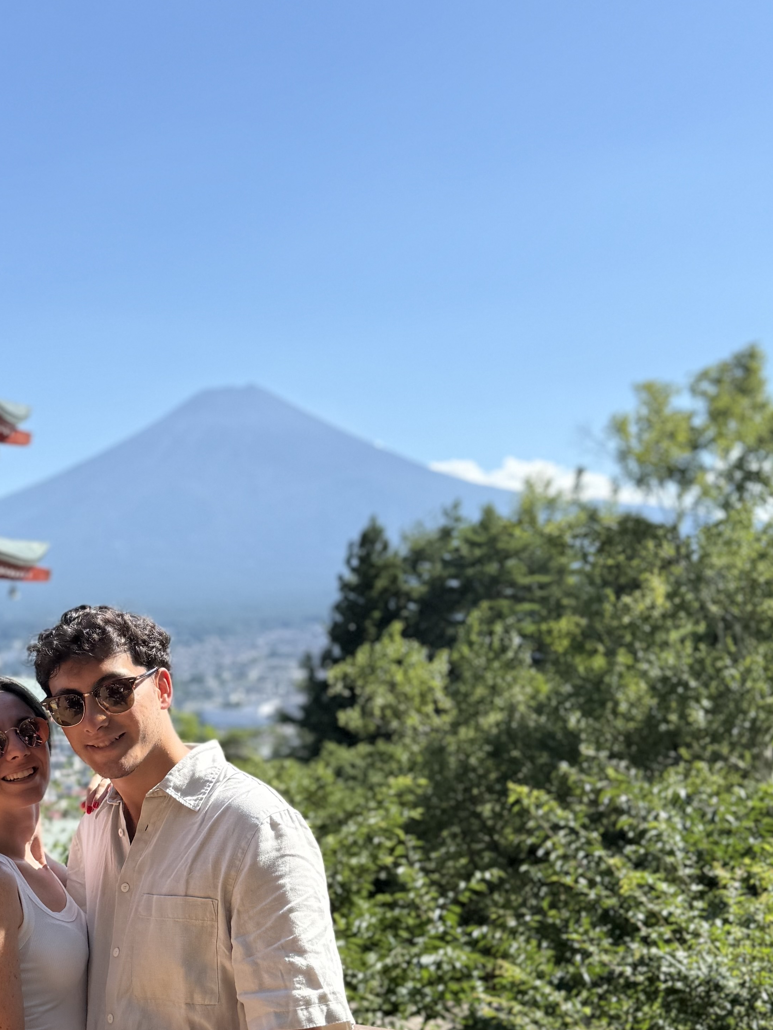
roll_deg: +1.1
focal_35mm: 47
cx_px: 149
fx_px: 1399
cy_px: 679
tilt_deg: -1.5
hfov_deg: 30.1
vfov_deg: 40.0
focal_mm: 6.76
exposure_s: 1/3584
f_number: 1.78
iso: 80
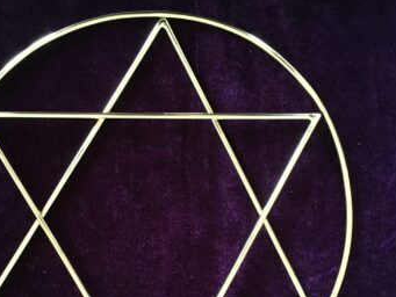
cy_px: 220
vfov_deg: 28.2
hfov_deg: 37.3
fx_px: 584
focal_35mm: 51
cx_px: 149
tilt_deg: -88.2
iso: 250
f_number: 2.2
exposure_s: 1/17
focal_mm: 4.15
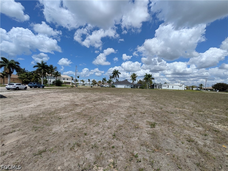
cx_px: 114
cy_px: 86
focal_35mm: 14
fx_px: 92
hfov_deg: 102.1
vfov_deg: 85.7
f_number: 2.2
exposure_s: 1/3846
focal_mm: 1.83
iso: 51
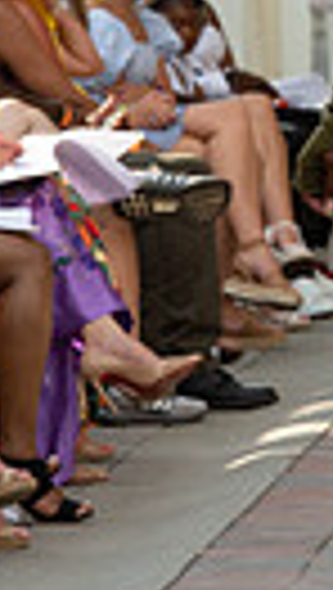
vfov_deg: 4.0
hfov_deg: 2.3
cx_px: 466
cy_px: 185
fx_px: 8434
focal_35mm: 539
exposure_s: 1/160
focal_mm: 150
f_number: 10
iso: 400
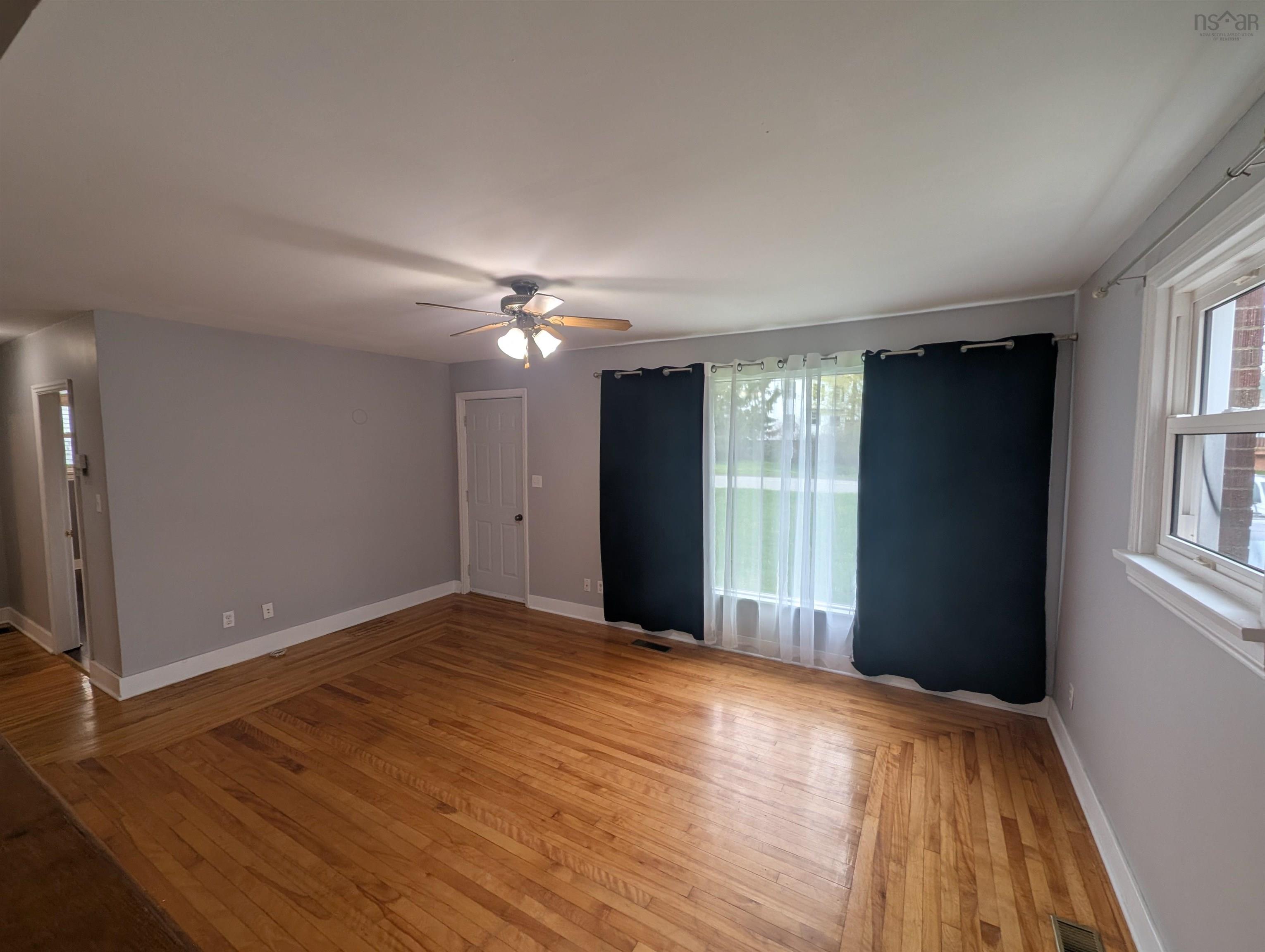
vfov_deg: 90.1
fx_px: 476
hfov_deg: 106.1
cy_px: 476
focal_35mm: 13
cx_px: 632
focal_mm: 1.95
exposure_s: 1/120
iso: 65
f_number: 2.2
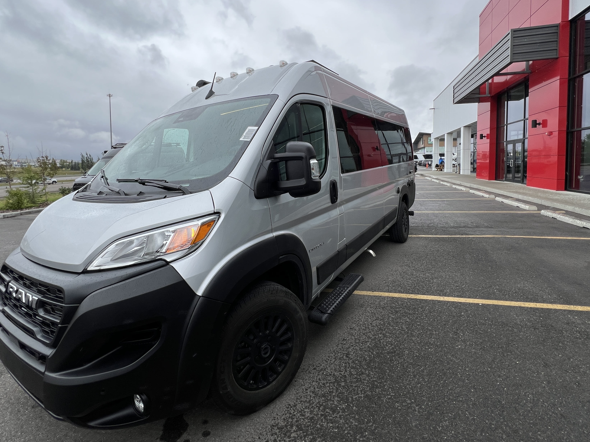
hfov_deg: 94.5
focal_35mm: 16
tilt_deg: -2.2
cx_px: 290
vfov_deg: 77.2
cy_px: 175
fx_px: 273
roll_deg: +0.5
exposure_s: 1/779
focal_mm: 1.57
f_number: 1.8
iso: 32
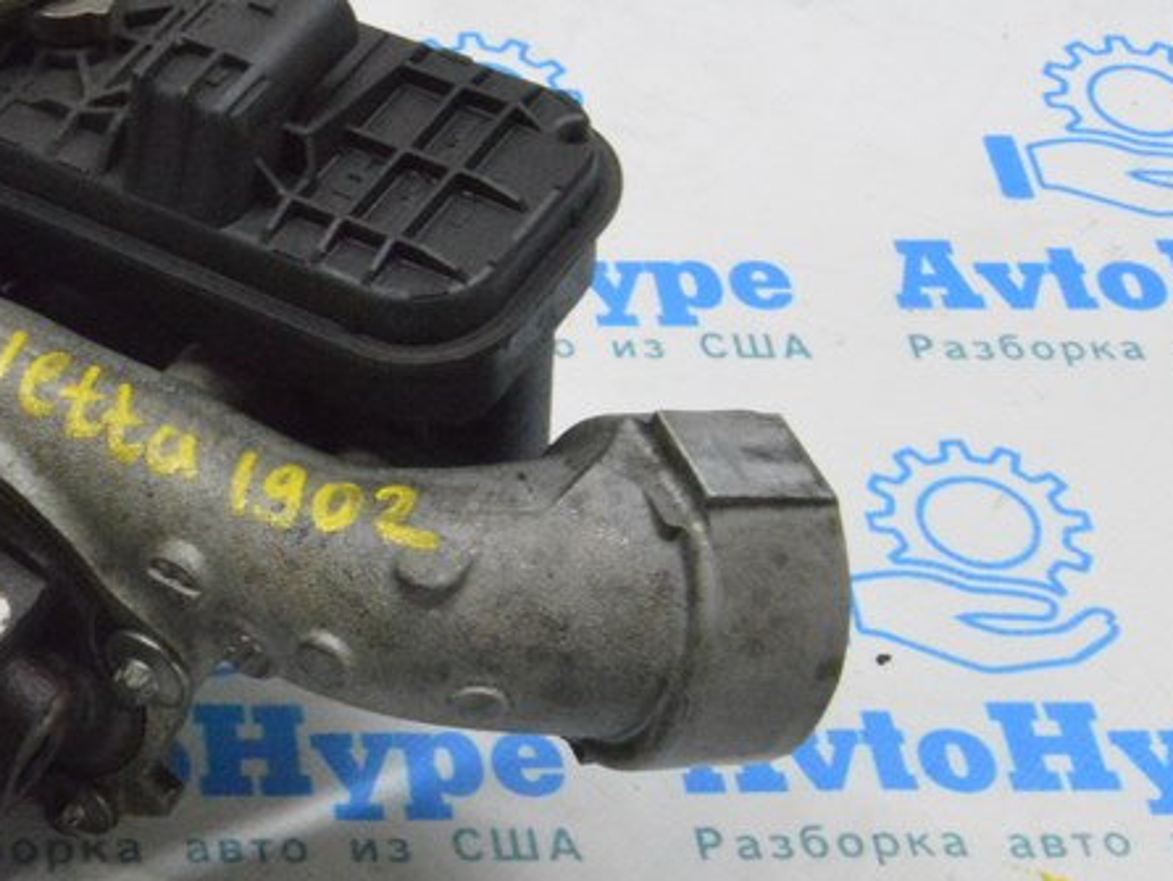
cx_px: -155
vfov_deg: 17.2
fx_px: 2916
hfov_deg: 21.4
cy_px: 538
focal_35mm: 86
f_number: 20
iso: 6400
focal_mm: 26
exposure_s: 1/20
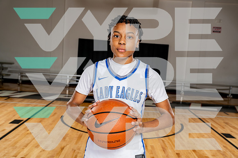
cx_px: 119
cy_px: 79
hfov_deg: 48.4
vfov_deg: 33.4
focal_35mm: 40
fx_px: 264
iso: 200
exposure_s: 1/250
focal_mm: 40
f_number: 5.6
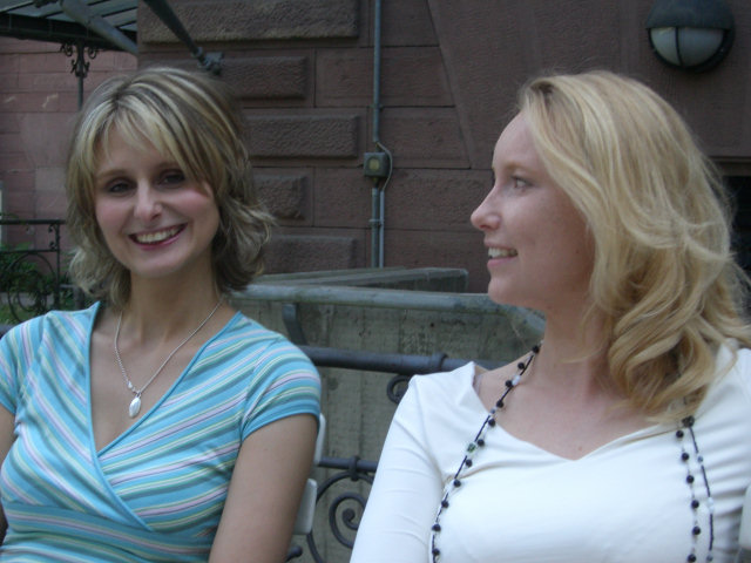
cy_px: 282
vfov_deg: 18.7
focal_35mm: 79
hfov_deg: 24.7
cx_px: 376
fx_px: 1714
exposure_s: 1/200
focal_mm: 12.8
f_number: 4.1
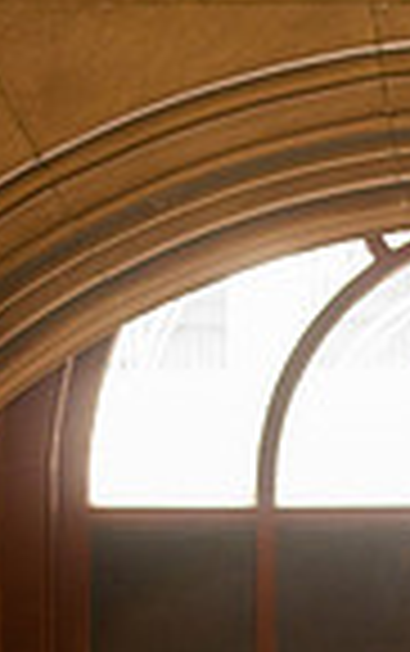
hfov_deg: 4.9
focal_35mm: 269
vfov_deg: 7.7
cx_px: 500
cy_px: 877
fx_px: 4795
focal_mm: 85
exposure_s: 1/100
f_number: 4
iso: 1600
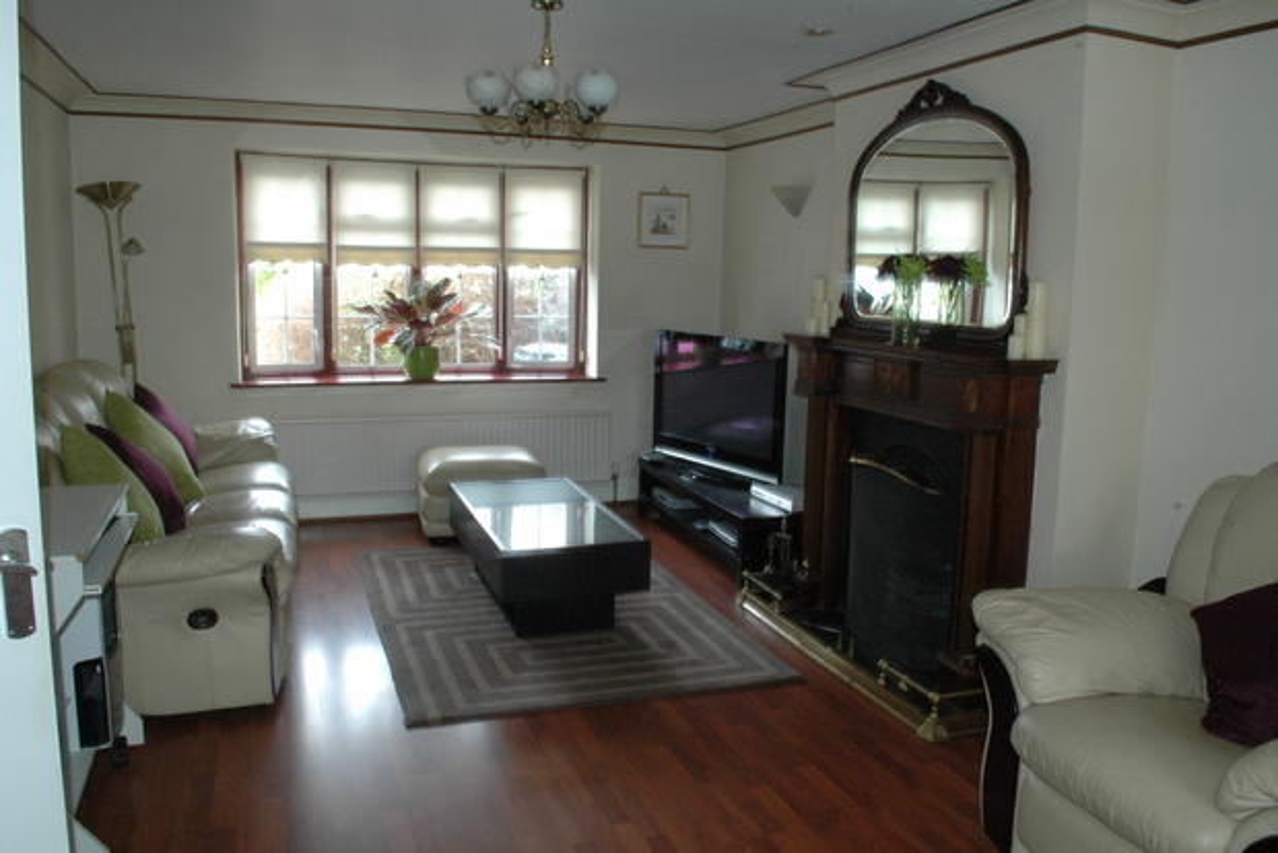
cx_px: 639
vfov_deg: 48.0
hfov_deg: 67.4
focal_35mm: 27
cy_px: 426
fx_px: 959
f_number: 18
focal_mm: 18
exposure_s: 1
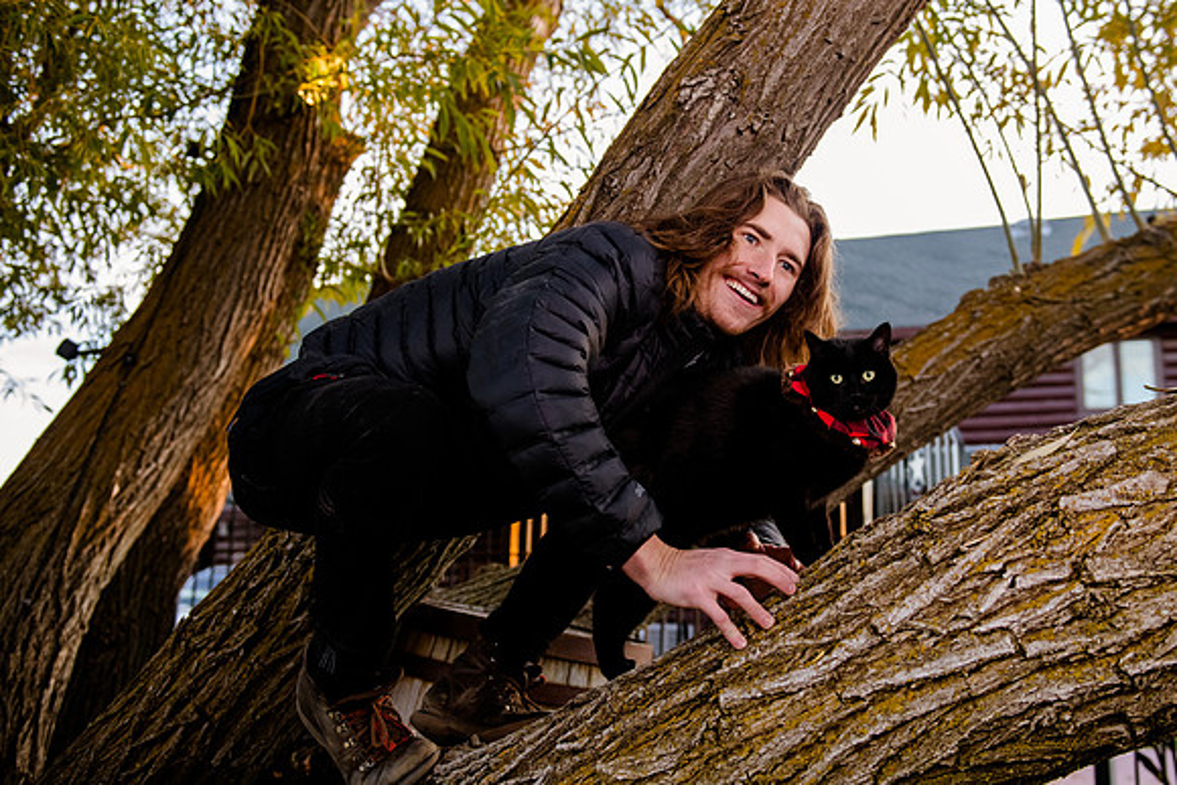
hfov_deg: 48.0
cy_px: 338
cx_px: 670
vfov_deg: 33.1
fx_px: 1318
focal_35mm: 40
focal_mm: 32
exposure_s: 1/250
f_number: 3.2
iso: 1000
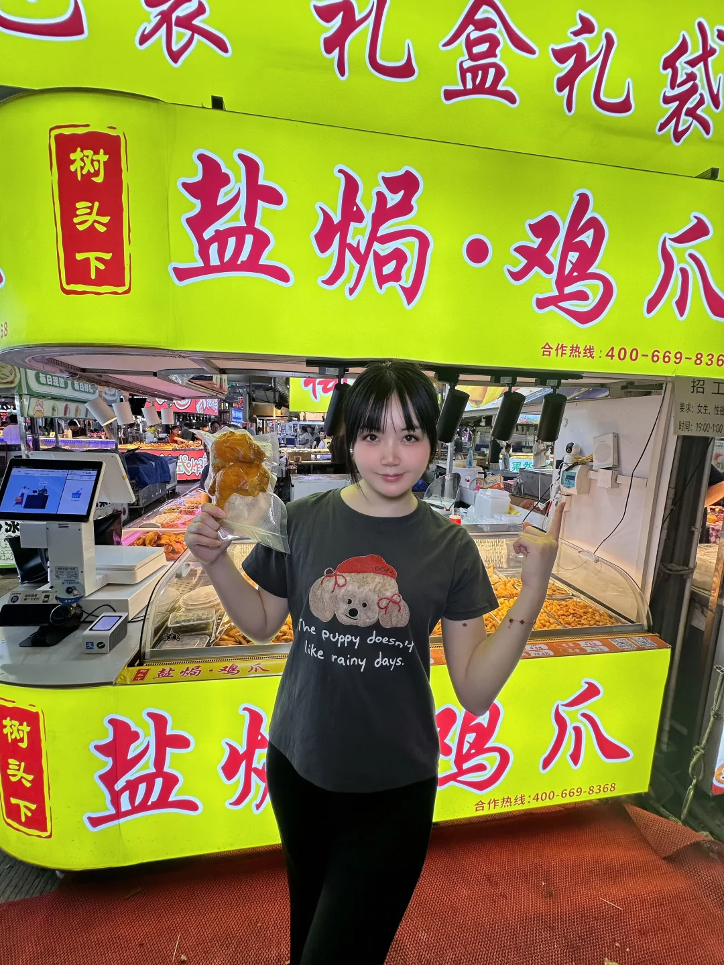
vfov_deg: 102.1
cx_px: 362
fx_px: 390
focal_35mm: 14
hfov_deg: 85.7
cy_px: 482
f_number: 2.2
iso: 80
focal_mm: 2.22
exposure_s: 1/100
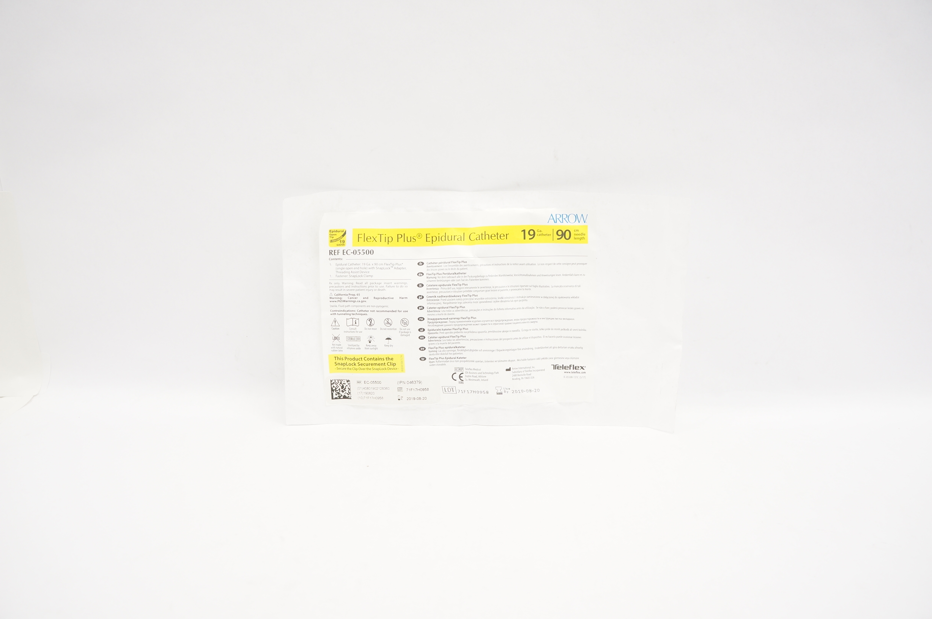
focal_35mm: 27
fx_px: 698
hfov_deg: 67.4
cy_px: 310
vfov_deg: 47.8
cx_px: 466
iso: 400
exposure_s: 1/60
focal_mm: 18
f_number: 5.6
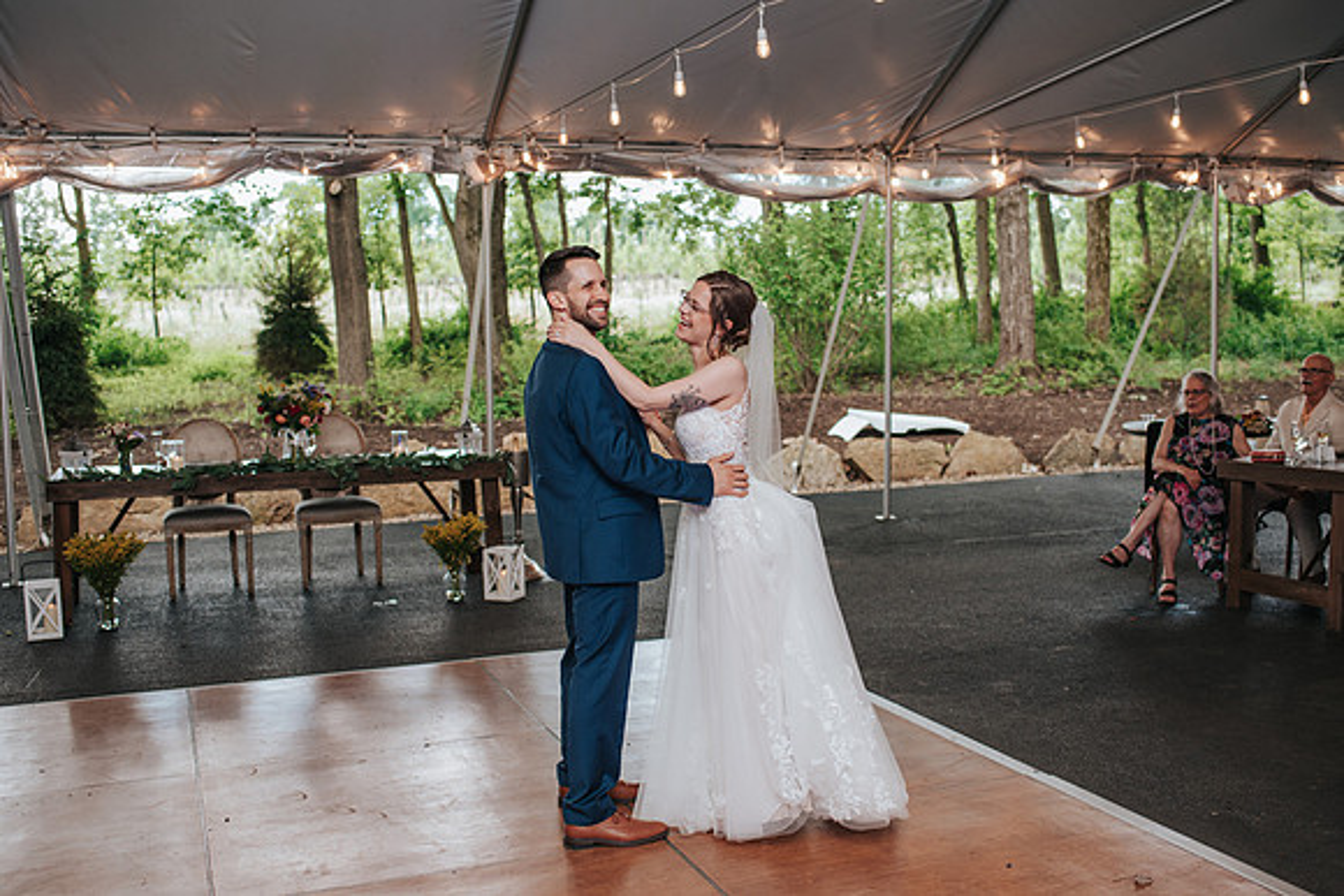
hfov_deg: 50.4
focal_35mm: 38
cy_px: 448
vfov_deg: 34.9
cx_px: 694
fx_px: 1427
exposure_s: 1/200
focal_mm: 35
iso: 450
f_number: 2.8
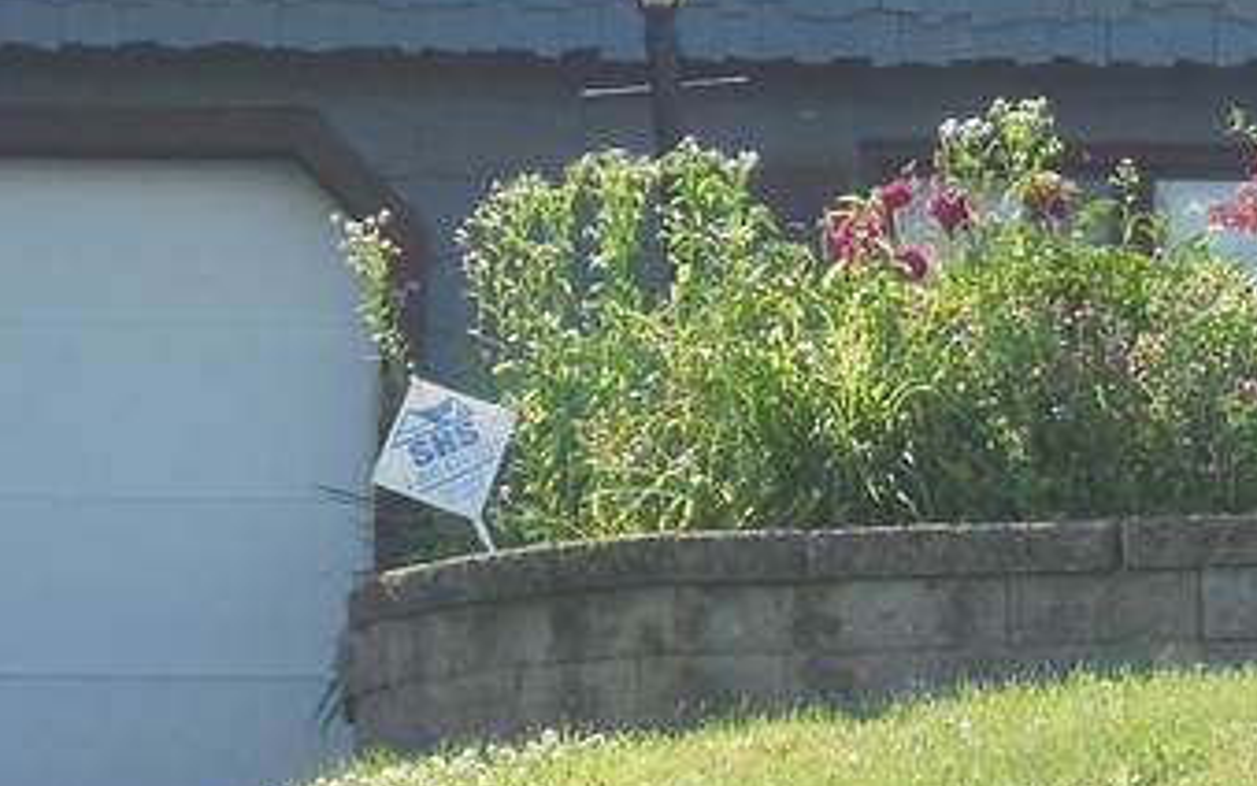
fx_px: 6716
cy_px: 304
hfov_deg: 10.6
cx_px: 1327
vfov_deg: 6.7
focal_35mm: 196
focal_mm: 8.8
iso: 125
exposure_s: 1/320
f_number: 4.8
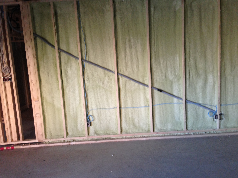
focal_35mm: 34
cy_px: 90
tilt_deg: -8.9
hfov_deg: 54.0
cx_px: 117
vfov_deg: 41.8
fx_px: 234
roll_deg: +4.4
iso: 125
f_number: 2.4
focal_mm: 4.12
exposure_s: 1/20
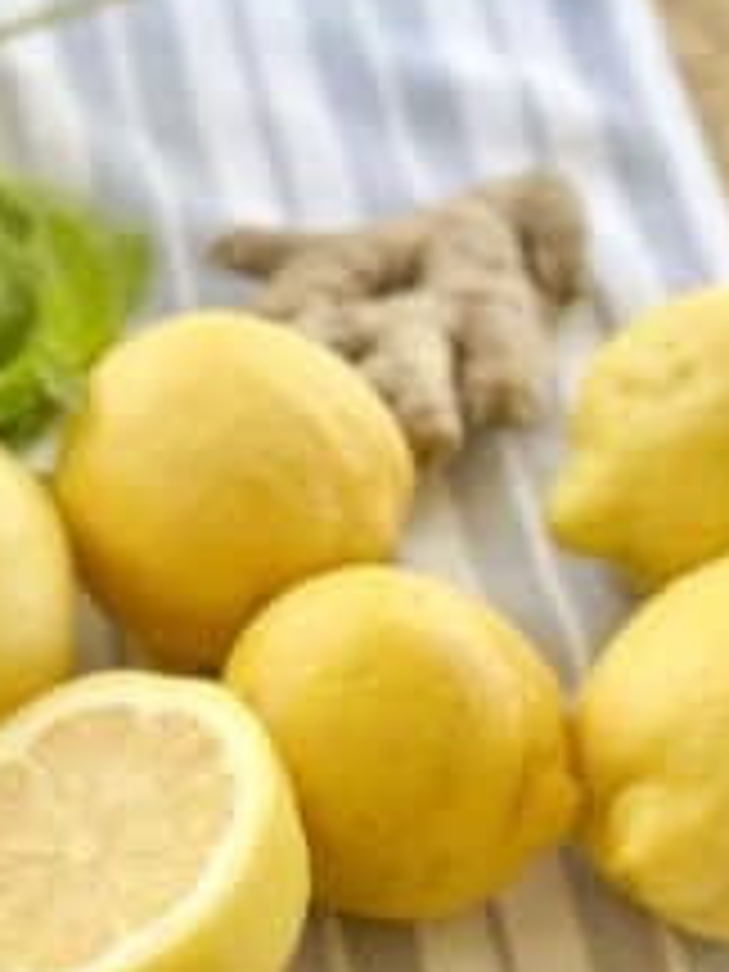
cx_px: -38
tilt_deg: -51.1
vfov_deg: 17.6
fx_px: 3117
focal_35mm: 111
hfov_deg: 13.1
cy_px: 711
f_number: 1.78
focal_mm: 6.86
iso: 100
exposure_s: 1/121
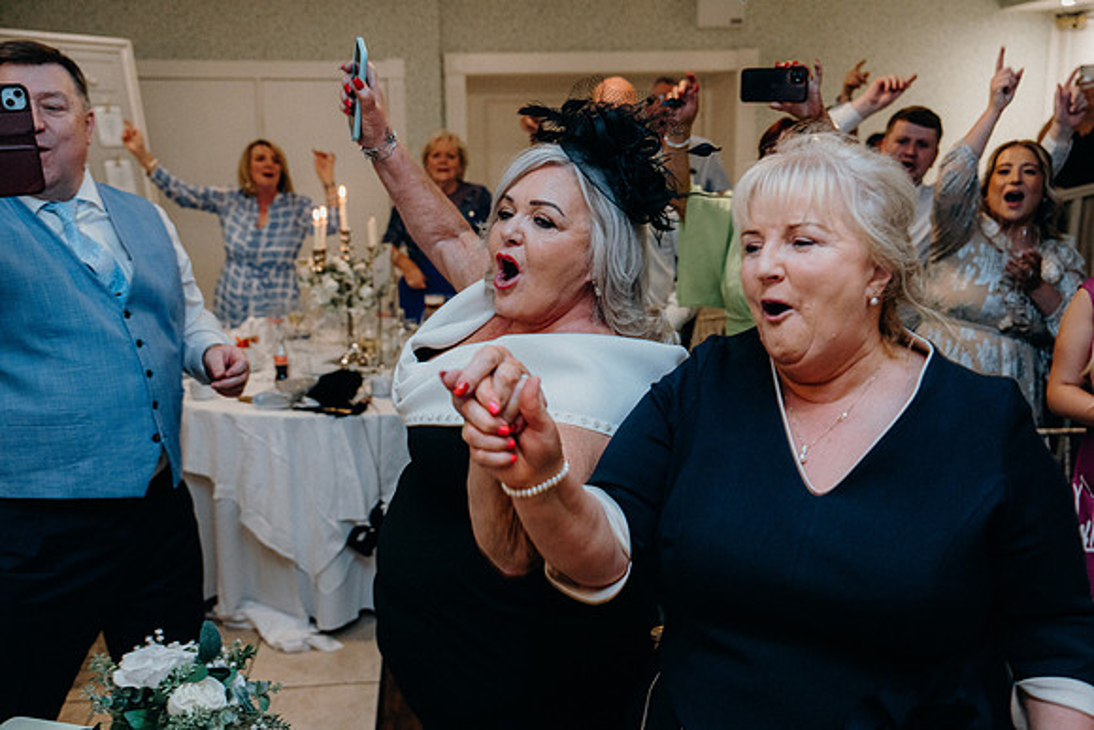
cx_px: 547
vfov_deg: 37.9
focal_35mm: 35
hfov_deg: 54.4
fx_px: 1064
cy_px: 365
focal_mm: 35
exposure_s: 1/160
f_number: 3.5
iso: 2500
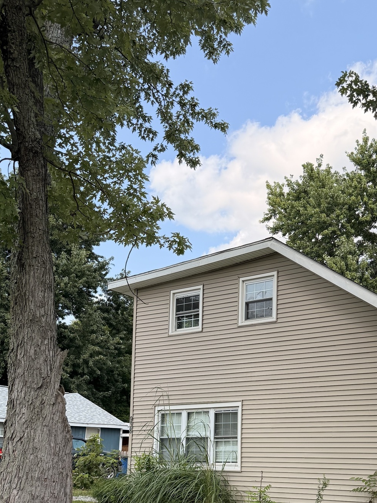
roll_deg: -1.4
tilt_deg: +6.9
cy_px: 386
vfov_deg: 43.2
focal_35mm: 42
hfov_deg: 33.2
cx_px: 308
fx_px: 610
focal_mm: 6.76
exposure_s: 1/2907
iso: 100
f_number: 1.78
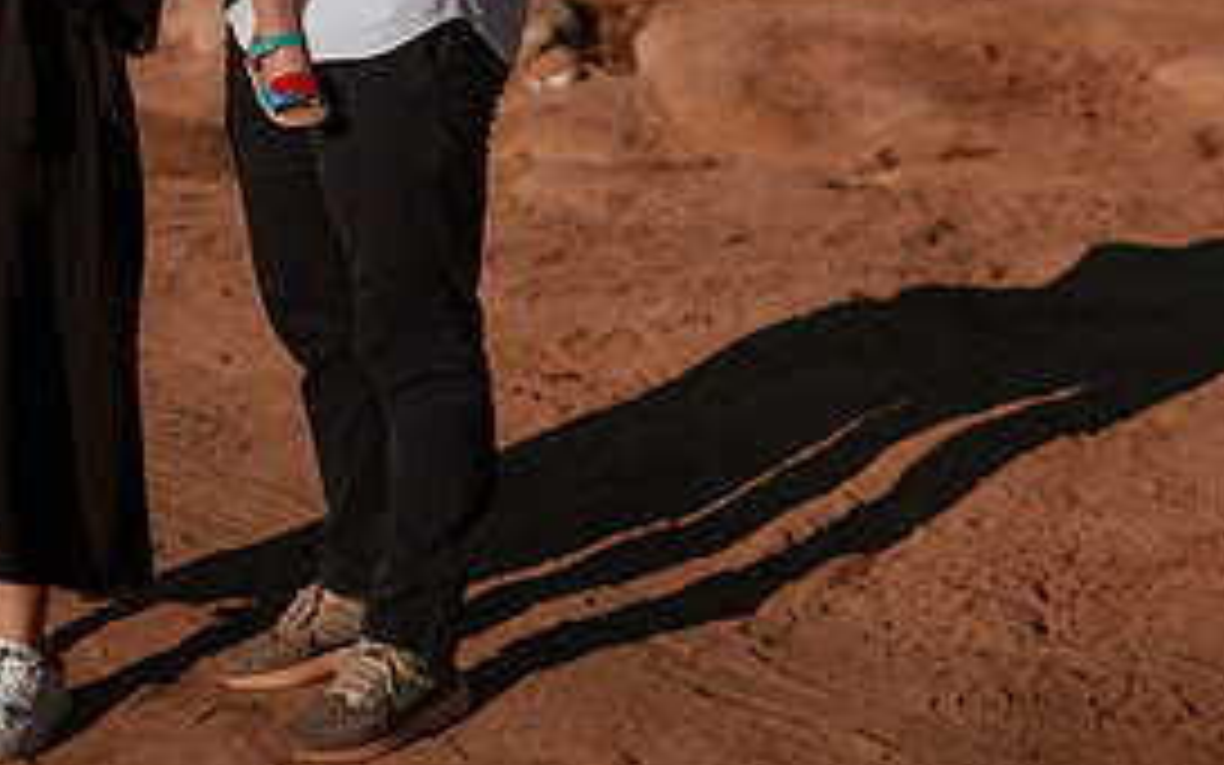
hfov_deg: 16.3
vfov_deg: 10.3
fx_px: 4203
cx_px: 45
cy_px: -56
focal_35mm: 126
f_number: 2.5
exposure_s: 1/8000
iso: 50
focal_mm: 58
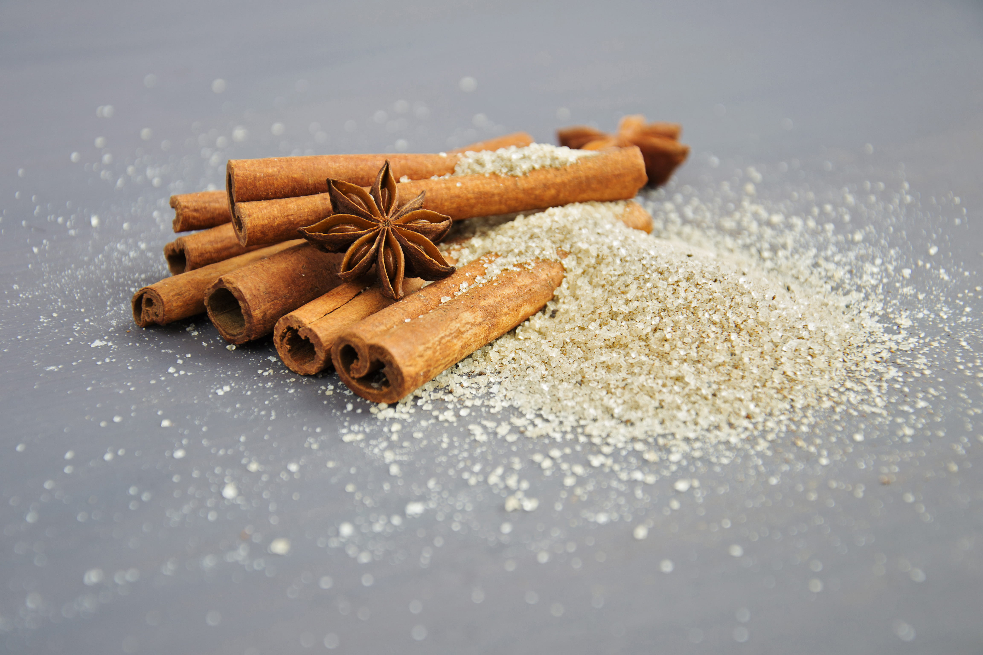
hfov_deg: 26.0
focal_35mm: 78
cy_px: 328
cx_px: 492
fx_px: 2130
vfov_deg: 17.5
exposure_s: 1/20
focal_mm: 52
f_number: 5
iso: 100
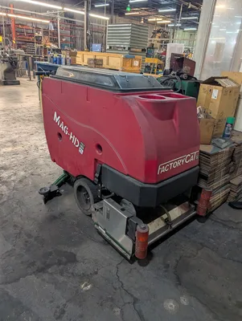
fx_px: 223
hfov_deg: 56.9
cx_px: 121
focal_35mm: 24
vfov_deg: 71.5
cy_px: 160
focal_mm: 6.9
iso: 245
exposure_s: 1/120
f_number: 1.68
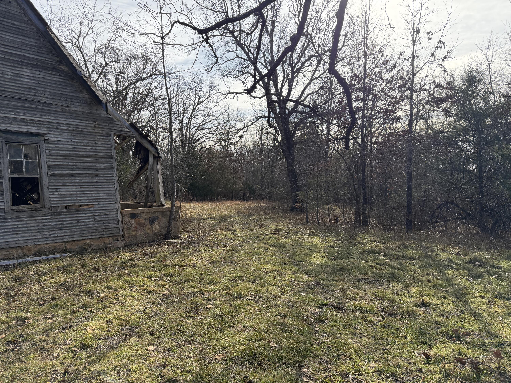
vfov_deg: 56.8
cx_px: 256
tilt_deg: -2.8
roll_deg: +1.4
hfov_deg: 71.6
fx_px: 354
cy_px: 192
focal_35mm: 24
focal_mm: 6.76
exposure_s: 1/3425
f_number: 1.78
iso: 100
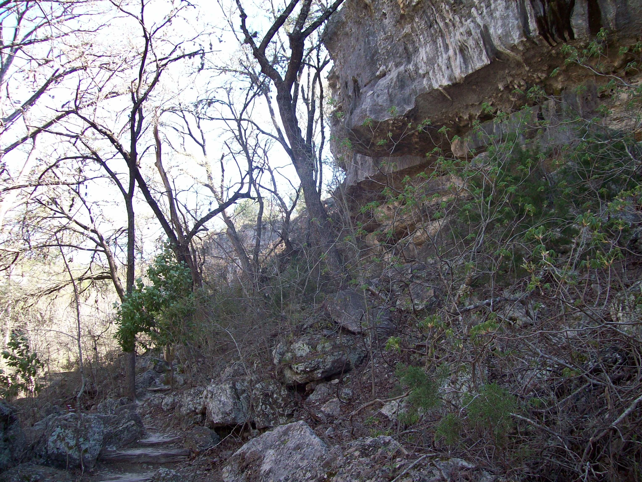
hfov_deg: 51.4
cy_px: 241
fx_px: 668
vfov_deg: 39.7
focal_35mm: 36
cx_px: 321
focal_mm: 6
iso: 80
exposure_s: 1/123
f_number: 2.7
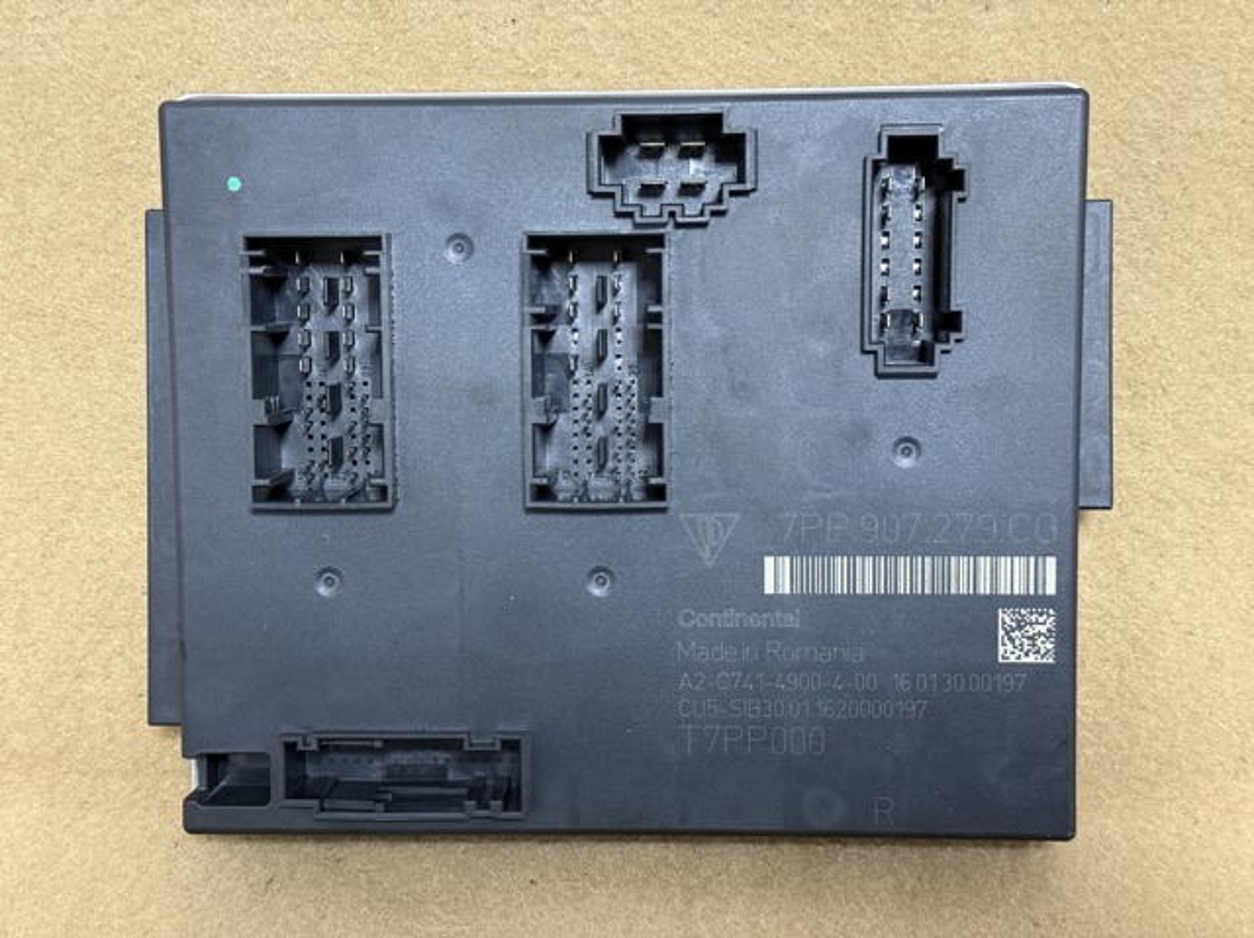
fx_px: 1738
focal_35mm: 48
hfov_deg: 39.7
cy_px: 469
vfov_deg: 30.2
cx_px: 627
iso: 400
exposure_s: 1/33
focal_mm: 6.76
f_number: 1.78
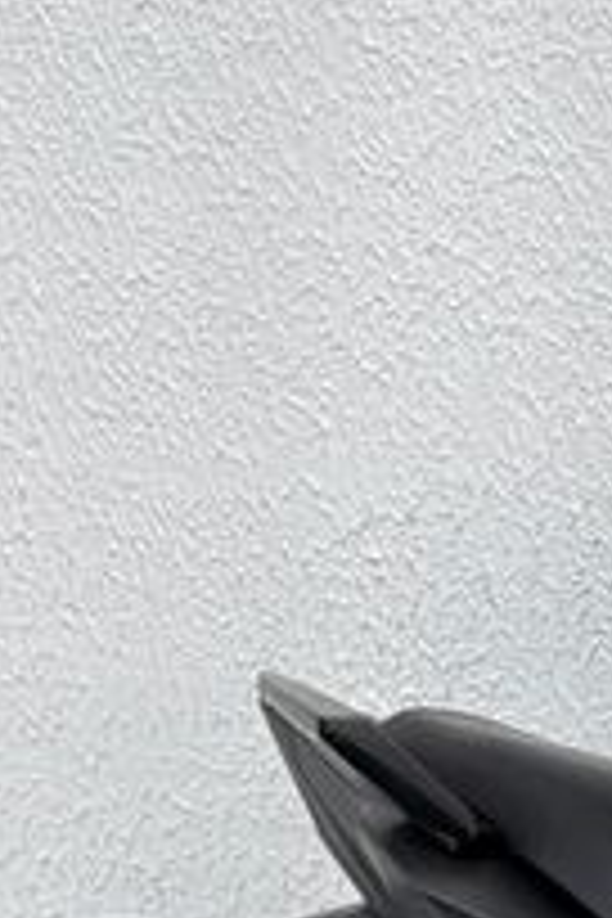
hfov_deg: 10.7
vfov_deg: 18.8
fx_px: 2524
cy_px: 1251
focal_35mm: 99
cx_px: 1674
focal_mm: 6.76
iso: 200
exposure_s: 1/120
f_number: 1.78
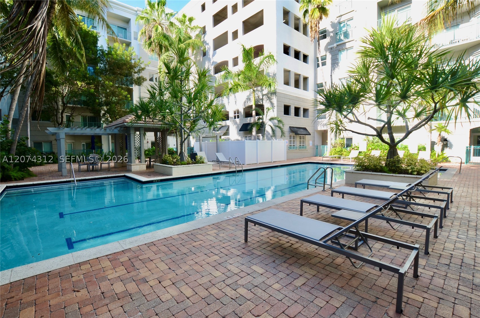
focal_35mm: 15
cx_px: 240
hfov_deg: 100.5
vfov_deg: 77.1
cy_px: 159
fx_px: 200
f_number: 7.1
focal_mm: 10
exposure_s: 1/50
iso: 100
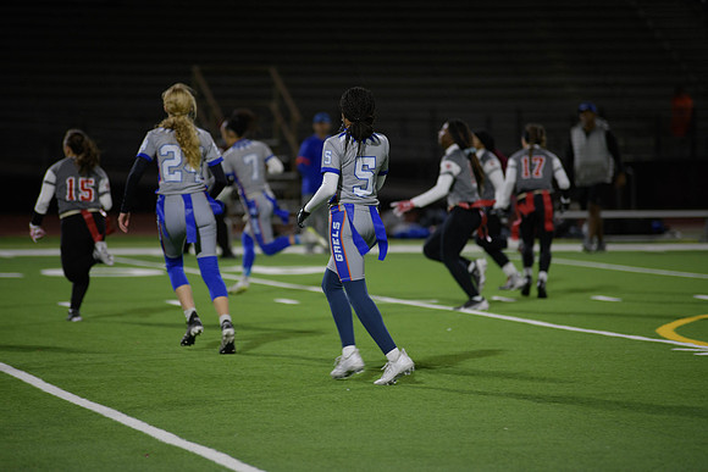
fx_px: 3934
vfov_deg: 6.9
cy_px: 236
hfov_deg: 10.3
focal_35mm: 200
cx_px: 354
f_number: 2.8
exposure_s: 1/200
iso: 640
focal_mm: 200
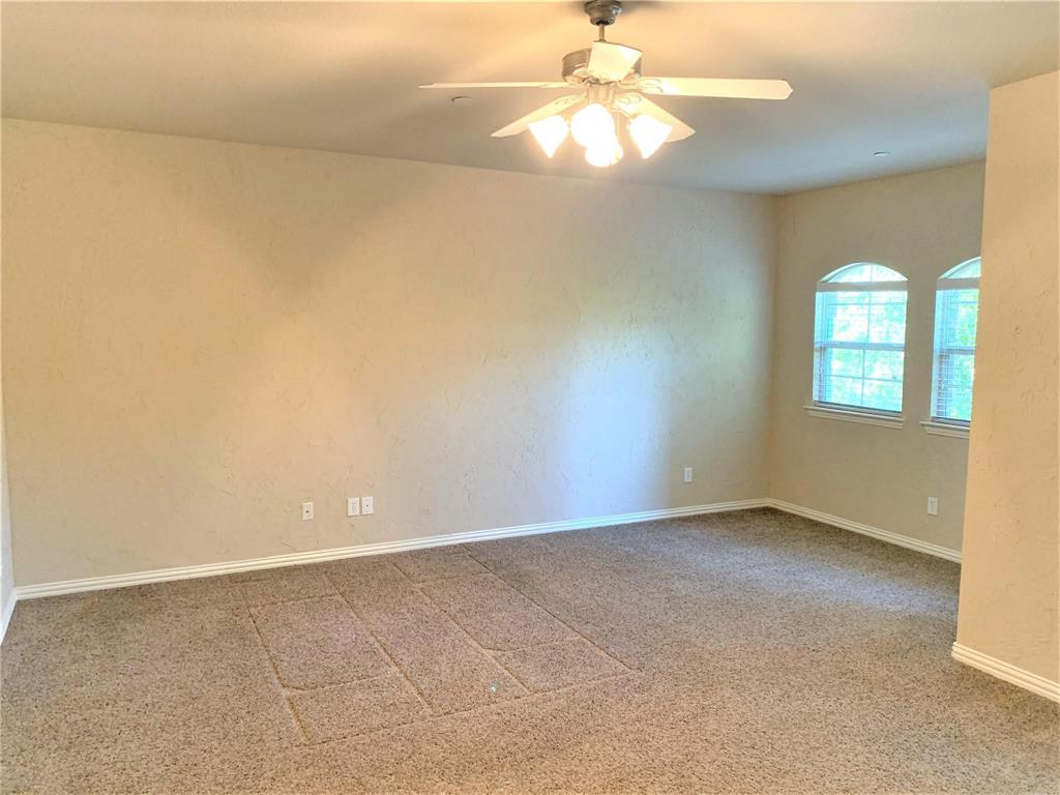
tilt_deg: -6.0
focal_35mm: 26
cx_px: 530
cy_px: 398
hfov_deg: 67.3
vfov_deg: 53.1
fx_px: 796
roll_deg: -0.8
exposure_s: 1/60
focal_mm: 4.25
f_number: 1.8
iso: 320
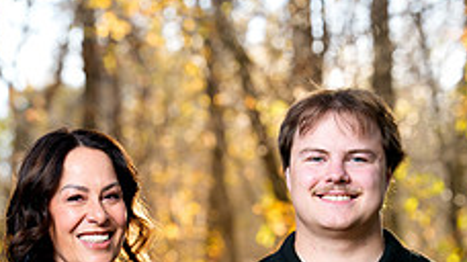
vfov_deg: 6.8
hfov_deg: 12.2
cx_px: 246
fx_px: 2178
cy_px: 430
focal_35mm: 176
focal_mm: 85
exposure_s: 1/160
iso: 400
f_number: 3.5
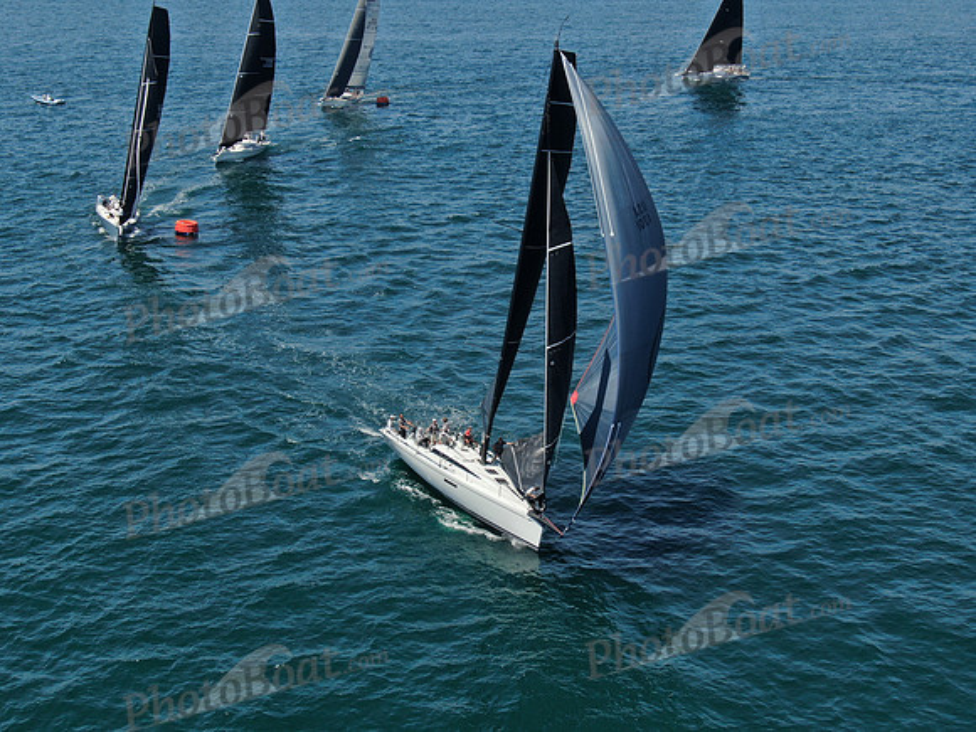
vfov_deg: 30.3
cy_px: 366
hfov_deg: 39.7
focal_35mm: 48
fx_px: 1353
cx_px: 488
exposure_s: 1/800
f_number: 3.8
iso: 100
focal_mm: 8.6
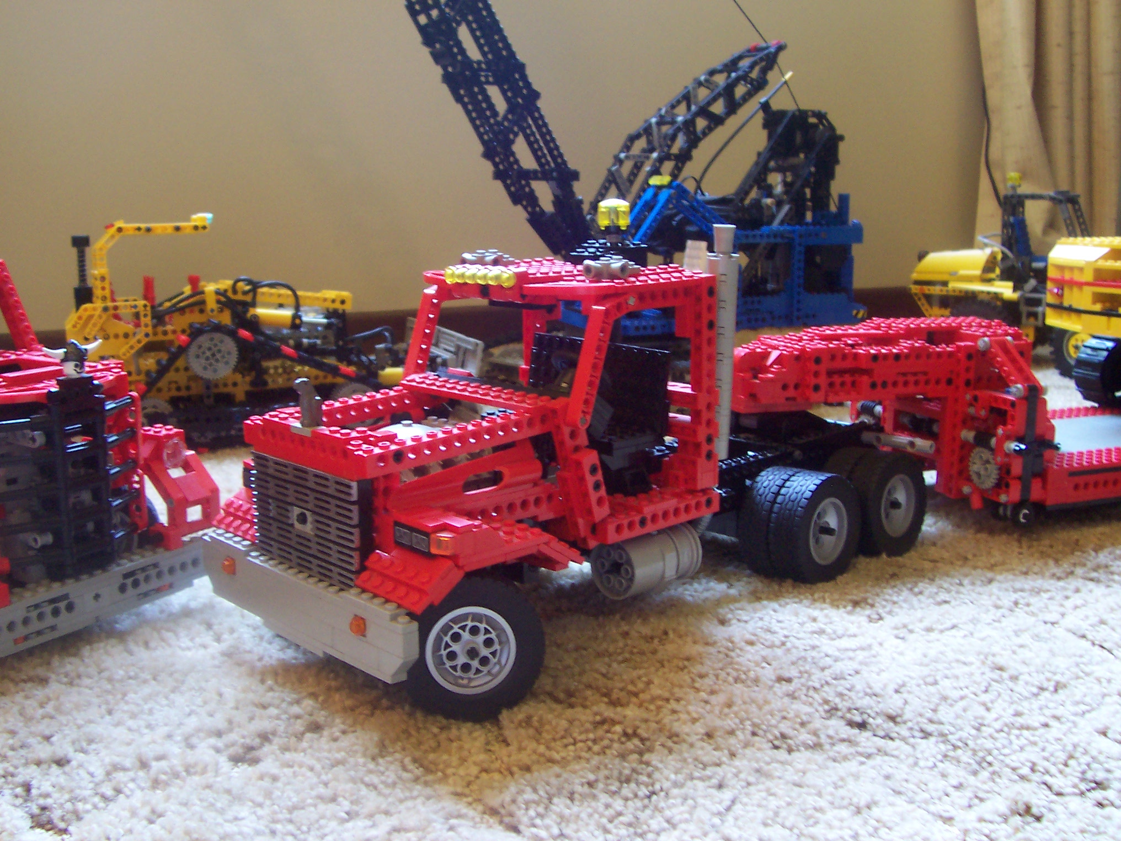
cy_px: 420
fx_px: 1198
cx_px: 560
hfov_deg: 50.1
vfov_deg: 38.7
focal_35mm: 37
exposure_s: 1/10
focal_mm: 5.6
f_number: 2.8
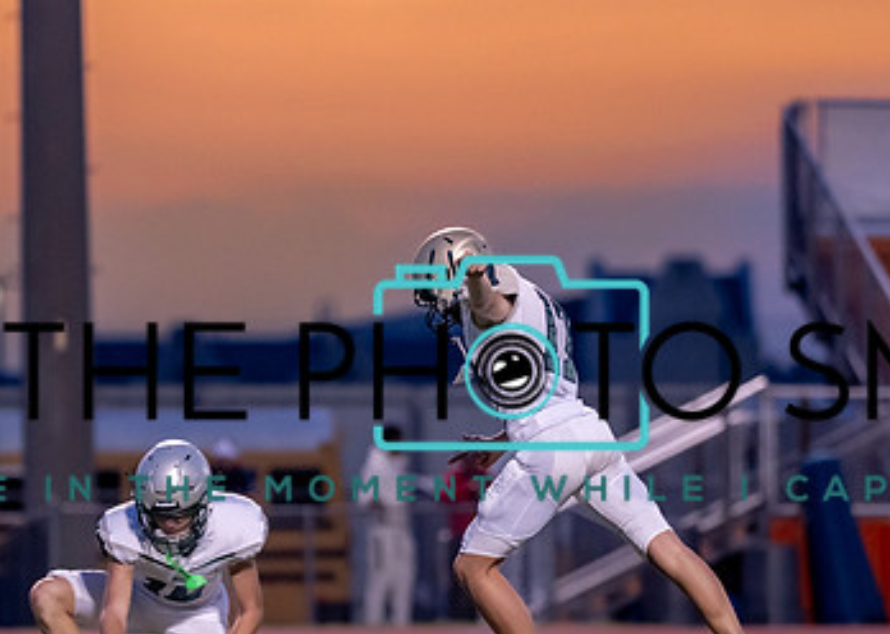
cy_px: 407
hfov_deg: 5.8
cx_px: 489
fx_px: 8789
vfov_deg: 4.1
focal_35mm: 348
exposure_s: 1/1000
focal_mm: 135
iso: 1250
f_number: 1.8
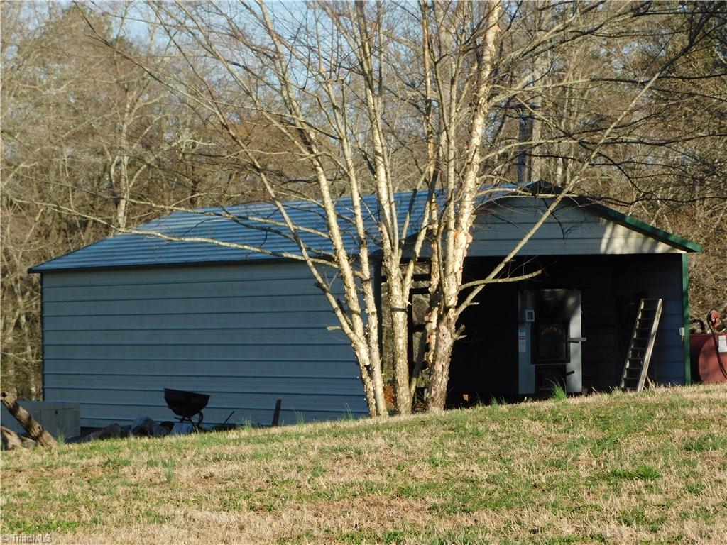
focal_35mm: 134
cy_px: 272
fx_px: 2814
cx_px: 364
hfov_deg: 14.7
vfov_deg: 11.1
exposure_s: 1/400
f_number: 5
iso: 125
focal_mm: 23.7
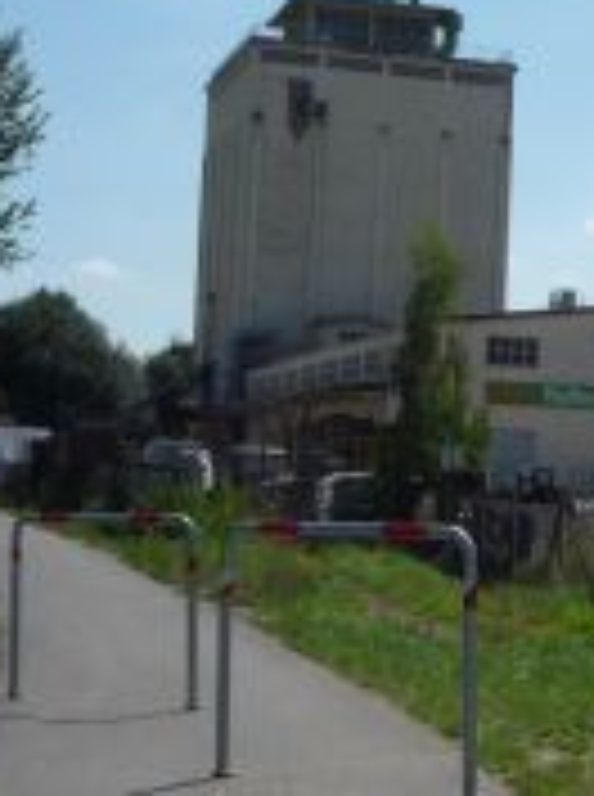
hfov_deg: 16.7
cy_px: 382
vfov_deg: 22.5
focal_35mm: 87
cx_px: 513
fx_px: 1998
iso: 100
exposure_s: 1/640
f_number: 5.6
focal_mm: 5.2
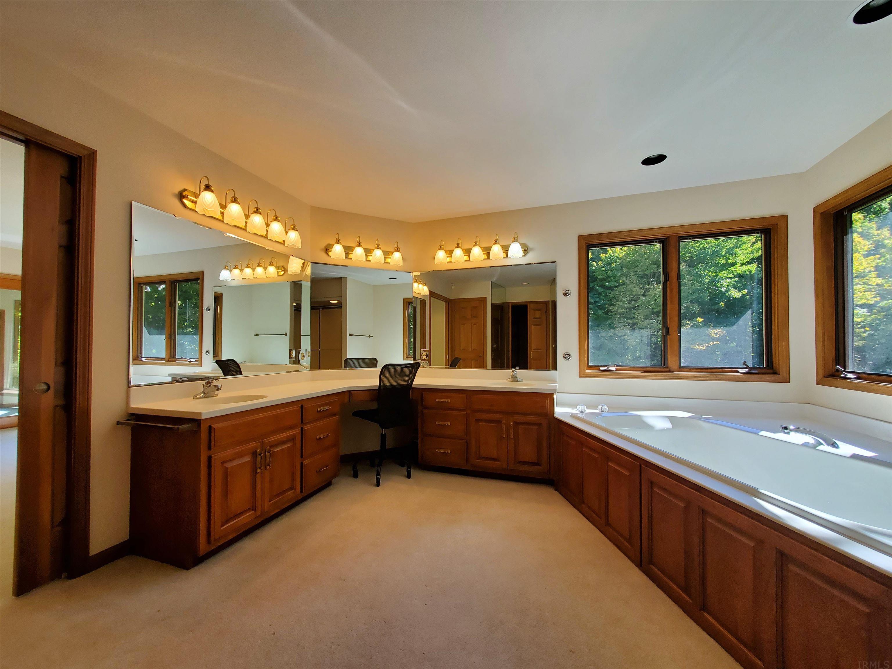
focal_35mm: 13
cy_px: 334
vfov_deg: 89.9
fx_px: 335
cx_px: 446
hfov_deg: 106.2
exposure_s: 1/60
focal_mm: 1.8
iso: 64
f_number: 2.2
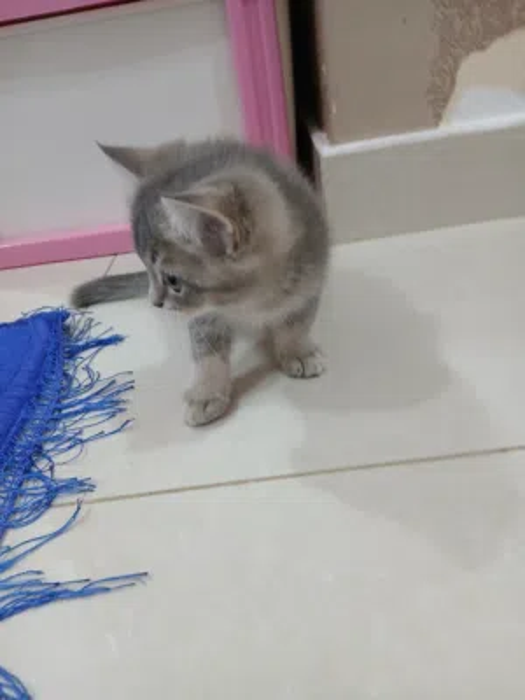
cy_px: 350
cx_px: 262
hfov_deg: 53.1
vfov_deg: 67.3
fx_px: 526
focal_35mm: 26
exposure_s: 1/25
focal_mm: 3.98
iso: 250
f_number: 1.8
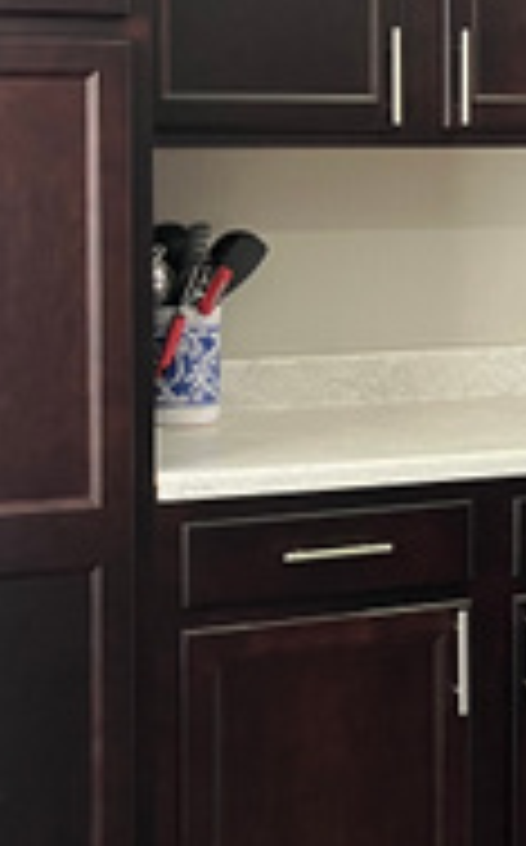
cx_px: 823
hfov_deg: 13.0
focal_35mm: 94
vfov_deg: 21.8
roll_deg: -0.2
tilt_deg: -2.1
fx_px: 2163
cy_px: 176
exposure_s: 1/60
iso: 100
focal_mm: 5.1
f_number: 1.6
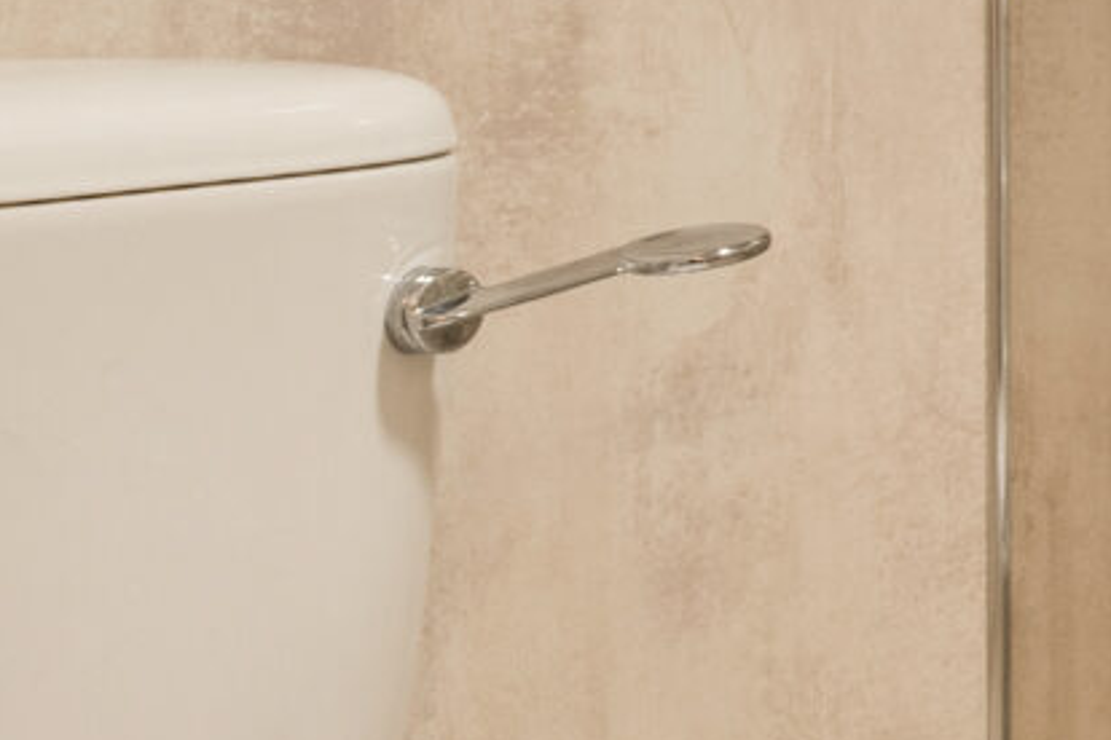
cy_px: -114
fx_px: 3240
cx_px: 2764
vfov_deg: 12.8
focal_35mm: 105
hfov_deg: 13.4
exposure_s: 1/6
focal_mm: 17
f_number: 8
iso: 200
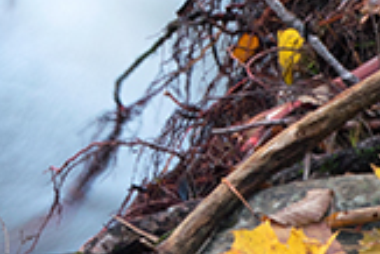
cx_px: -142
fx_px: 3772
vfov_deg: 3.8
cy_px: -436
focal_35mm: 357
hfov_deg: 5.7
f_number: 14
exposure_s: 2
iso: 200
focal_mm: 35
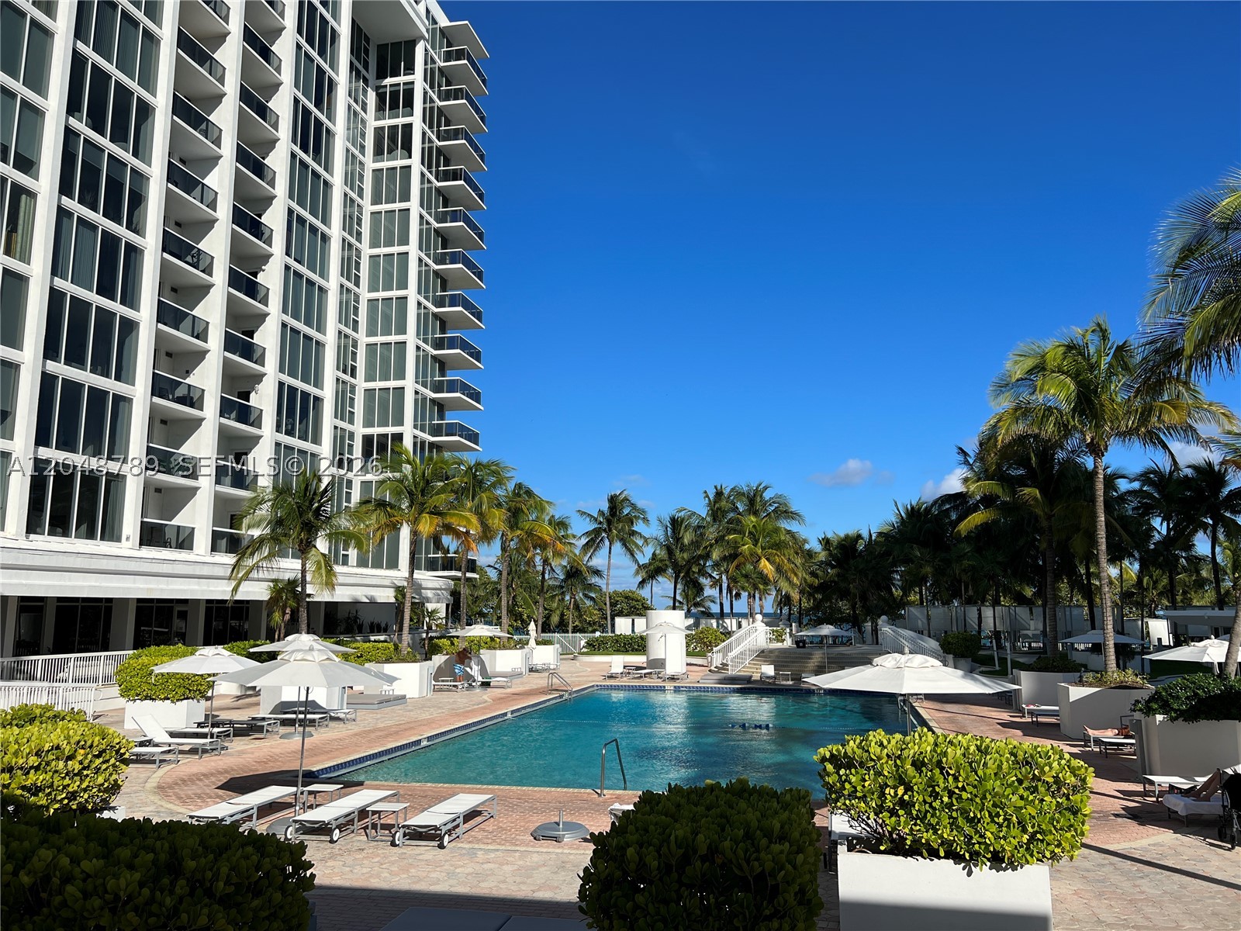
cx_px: 620
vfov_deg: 53.1
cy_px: 466
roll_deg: +0.5
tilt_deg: +8.7
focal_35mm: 26
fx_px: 932
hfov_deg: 67.3
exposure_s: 1/5882
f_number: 1.5
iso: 50
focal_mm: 5.7
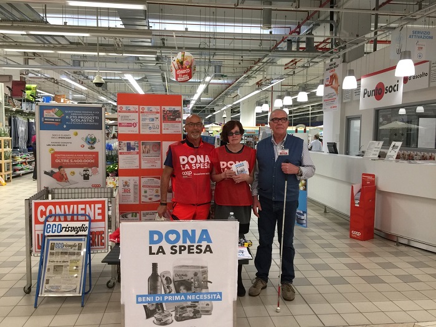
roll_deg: -1.1
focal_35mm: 29
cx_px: 218
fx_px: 365
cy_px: 164
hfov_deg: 61.7
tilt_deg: -4.0
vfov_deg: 48.2
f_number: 2.2
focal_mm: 4.15
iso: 64
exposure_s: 1/33
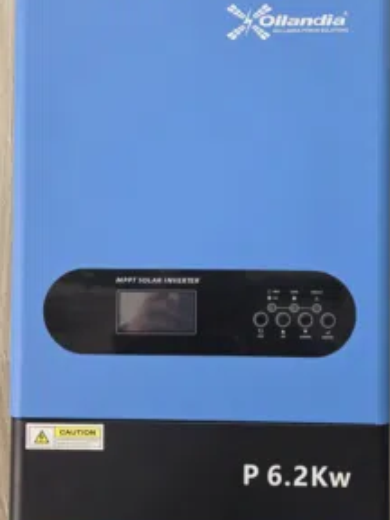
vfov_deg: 56.8
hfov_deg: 44.1
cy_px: 242
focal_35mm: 32
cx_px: 206
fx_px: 481
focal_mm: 6.3
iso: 64
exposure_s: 1/100
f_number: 1.7
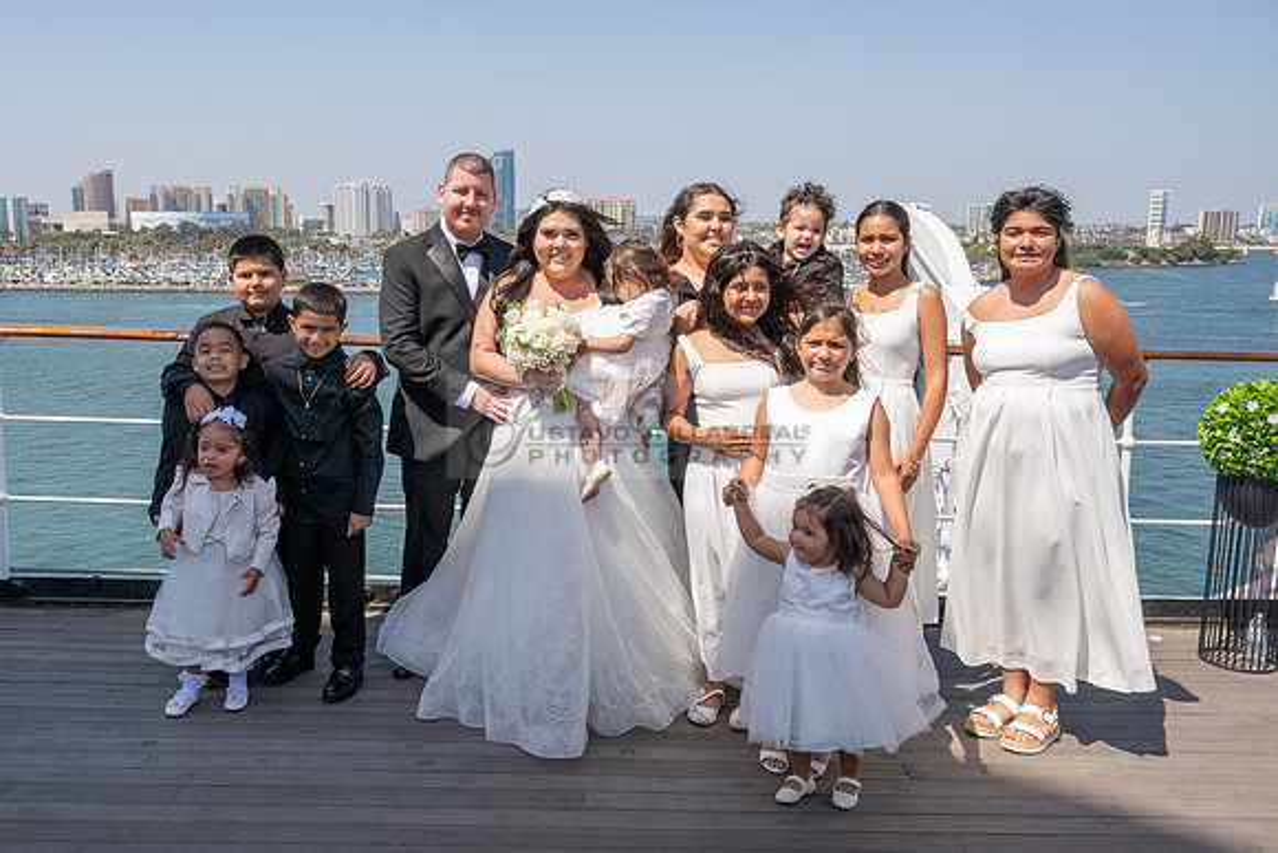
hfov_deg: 57.7
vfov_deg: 40.6
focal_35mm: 32
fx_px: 1154
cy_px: 433
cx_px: 536
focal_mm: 28
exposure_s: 1/200
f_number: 11
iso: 200
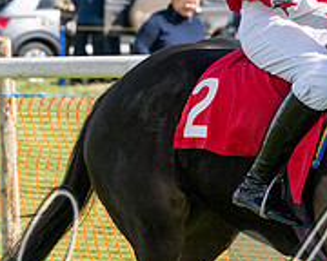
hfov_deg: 6.3
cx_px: 426
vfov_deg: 5.1
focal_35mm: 304
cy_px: 224
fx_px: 2942
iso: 400
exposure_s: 1/4000
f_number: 4
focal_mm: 70
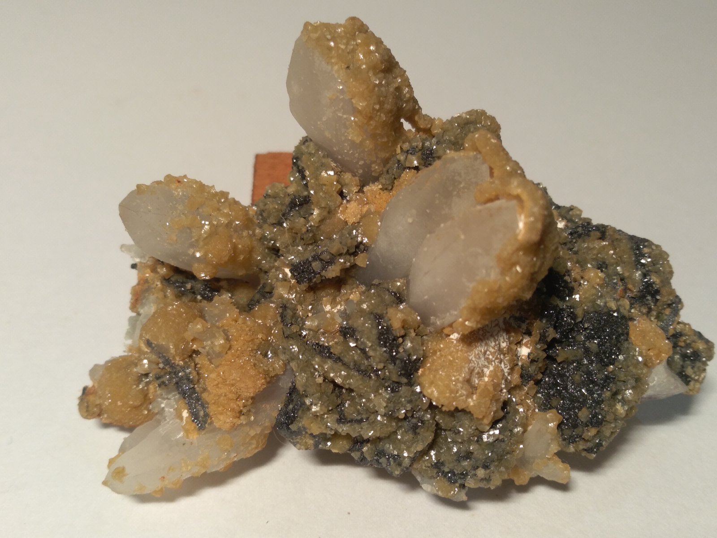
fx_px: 539
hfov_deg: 67.3
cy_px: 269
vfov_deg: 53.1
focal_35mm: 26
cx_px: 358
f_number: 2
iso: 101
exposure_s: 1/50
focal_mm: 3.54
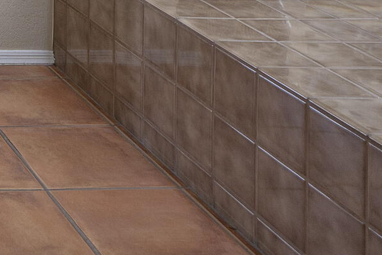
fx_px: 839
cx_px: -318
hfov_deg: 19.1
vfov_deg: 14.0
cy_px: -287
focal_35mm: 79
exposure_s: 1/3
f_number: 7.1
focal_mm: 17
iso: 200
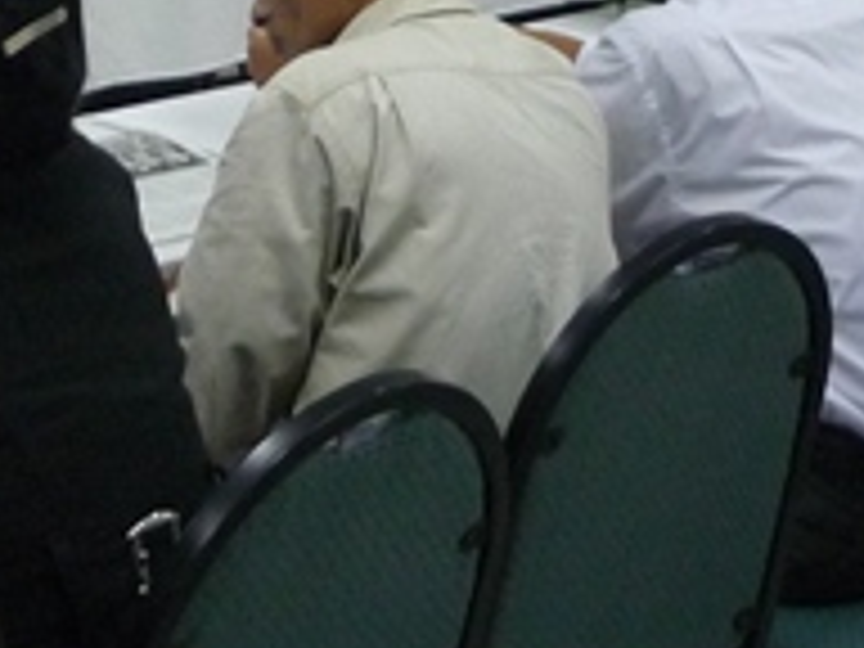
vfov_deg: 12.8
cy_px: -292
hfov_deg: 17.4
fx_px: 2746
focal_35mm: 110
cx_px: -40
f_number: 2.8
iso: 320
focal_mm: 5.5
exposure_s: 1/30
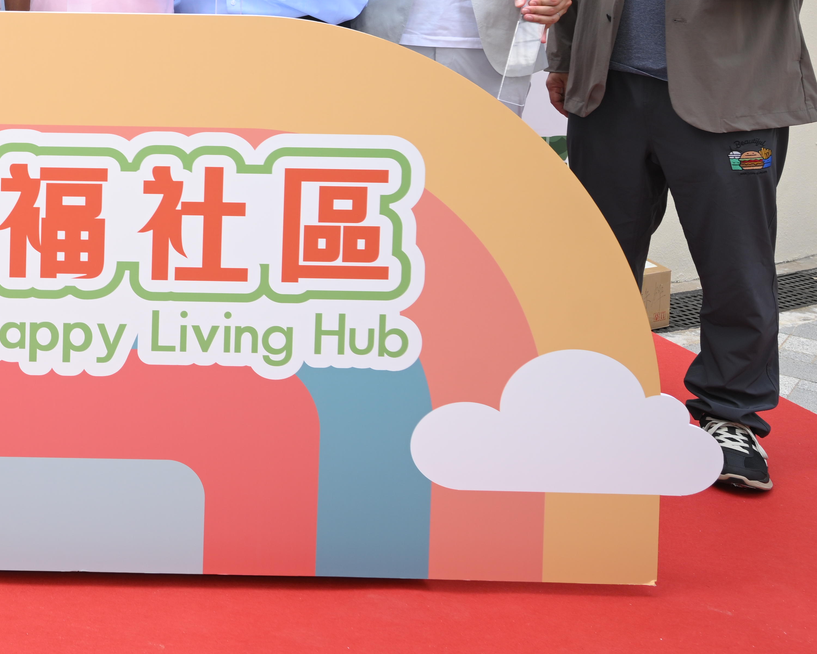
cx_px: -182
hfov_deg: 31.4
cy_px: -38
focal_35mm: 49
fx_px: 1185
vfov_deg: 28.4
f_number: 4.5
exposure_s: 1/100
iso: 125
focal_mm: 19
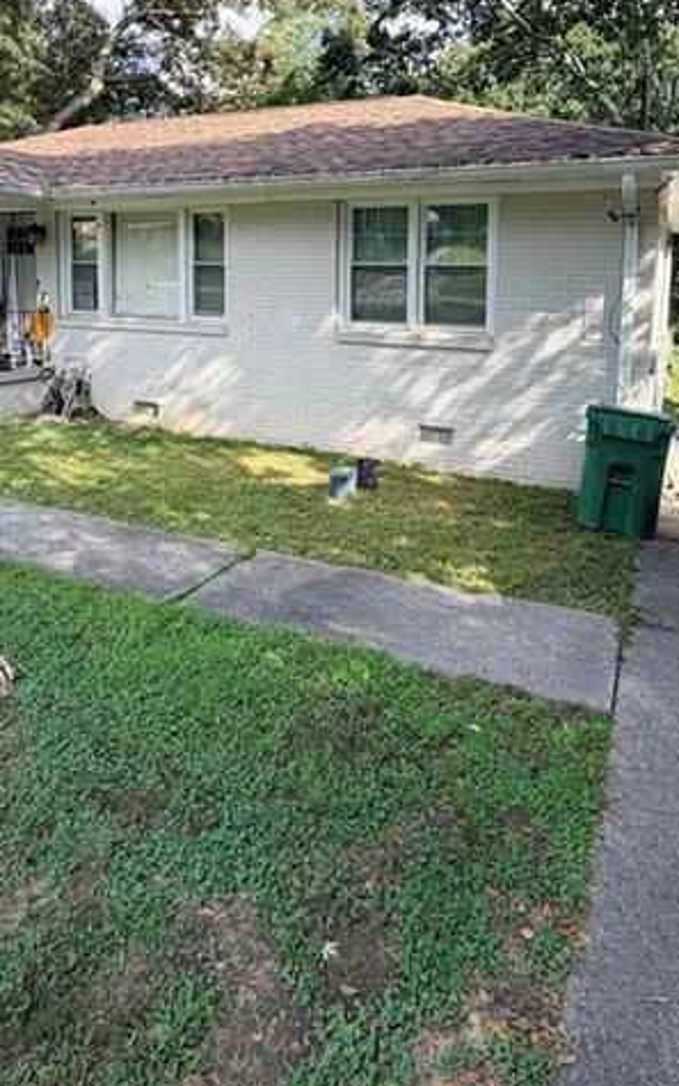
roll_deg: -0.7
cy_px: 350
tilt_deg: -6.1
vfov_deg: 72.2
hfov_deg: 51.0
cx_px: 366
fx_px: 710
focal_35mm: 24
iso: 64
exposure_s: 1/479
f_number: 2.2
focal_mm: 2.22
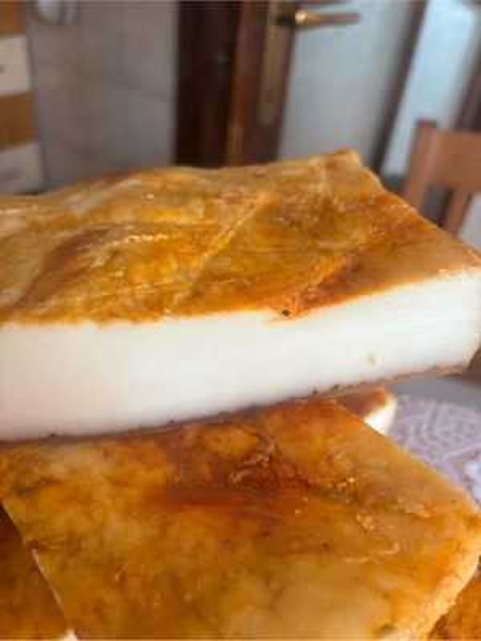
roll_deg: -10.5
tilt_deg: -36.8
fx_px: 482
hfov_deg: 53.1
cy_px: 320
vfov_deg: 67.3
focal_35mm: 26
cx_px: 240
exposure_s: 1/60
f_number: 1.6
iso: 160
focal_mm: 5.96
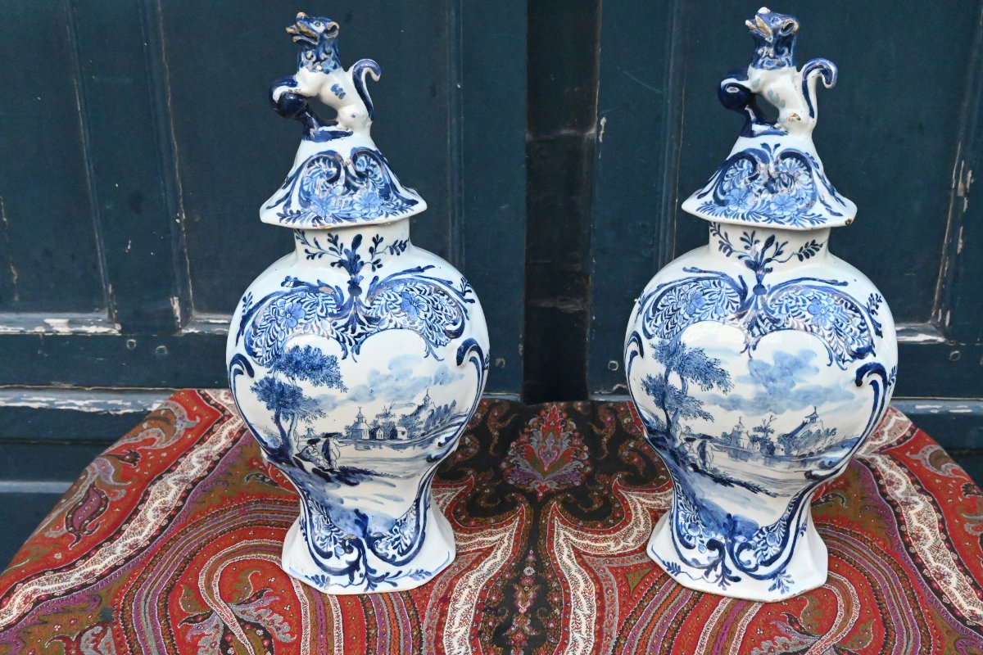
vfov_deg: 34.8
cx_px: 492
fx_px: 1044
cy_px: 328
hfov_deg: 50.4
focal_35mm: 38
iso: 11400
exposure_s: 1/4000
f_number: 6.3
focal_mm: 25.5
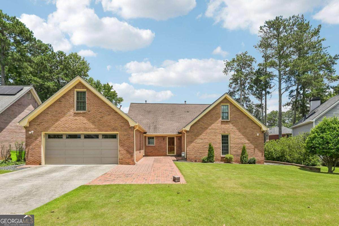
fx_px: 151
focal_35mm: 16
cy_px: 113
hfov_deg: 96.7
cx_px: 170
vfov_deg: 73.7
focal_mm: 16
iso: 200
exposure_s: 1/800
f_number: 8
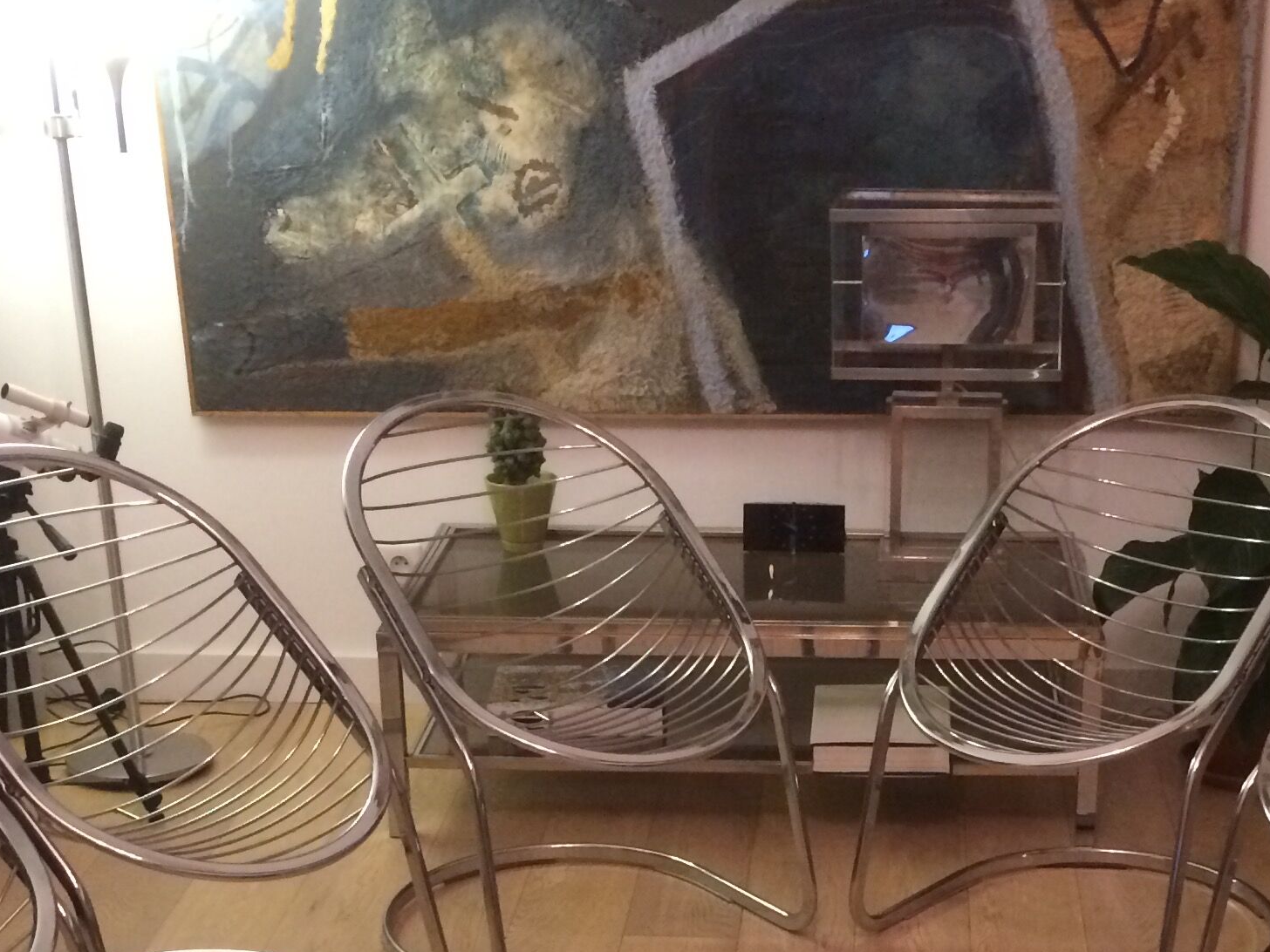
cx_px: 831
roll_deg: -0.4
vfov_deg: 21.6
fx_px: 2385
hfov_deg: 29.6
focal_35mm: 65
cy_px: 996
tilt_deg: -26.2
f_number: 2.2
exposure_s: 1/17
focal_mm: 4.15
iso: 250
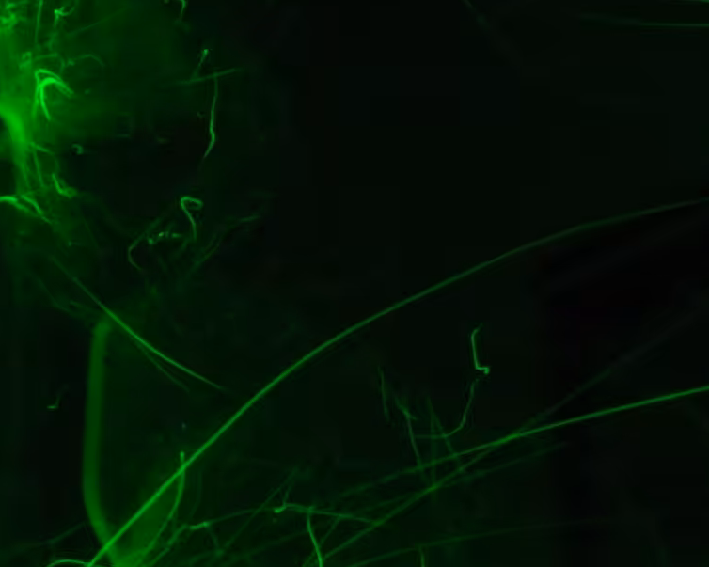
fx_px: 3021
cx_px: -834
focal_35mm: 144
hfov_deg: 11.6
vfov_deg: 10.1
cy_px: 1044
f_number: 22
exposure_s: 30
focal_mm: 18
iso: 800
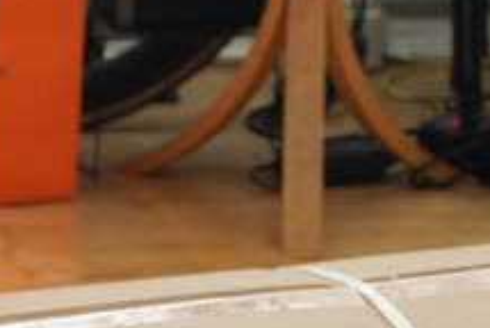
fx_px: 3789
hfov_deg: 7.4
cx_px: 34
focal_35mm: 278
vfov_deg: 4.9
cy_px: 581
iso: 2000
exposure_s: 1/200
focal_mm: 37
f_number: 2.8
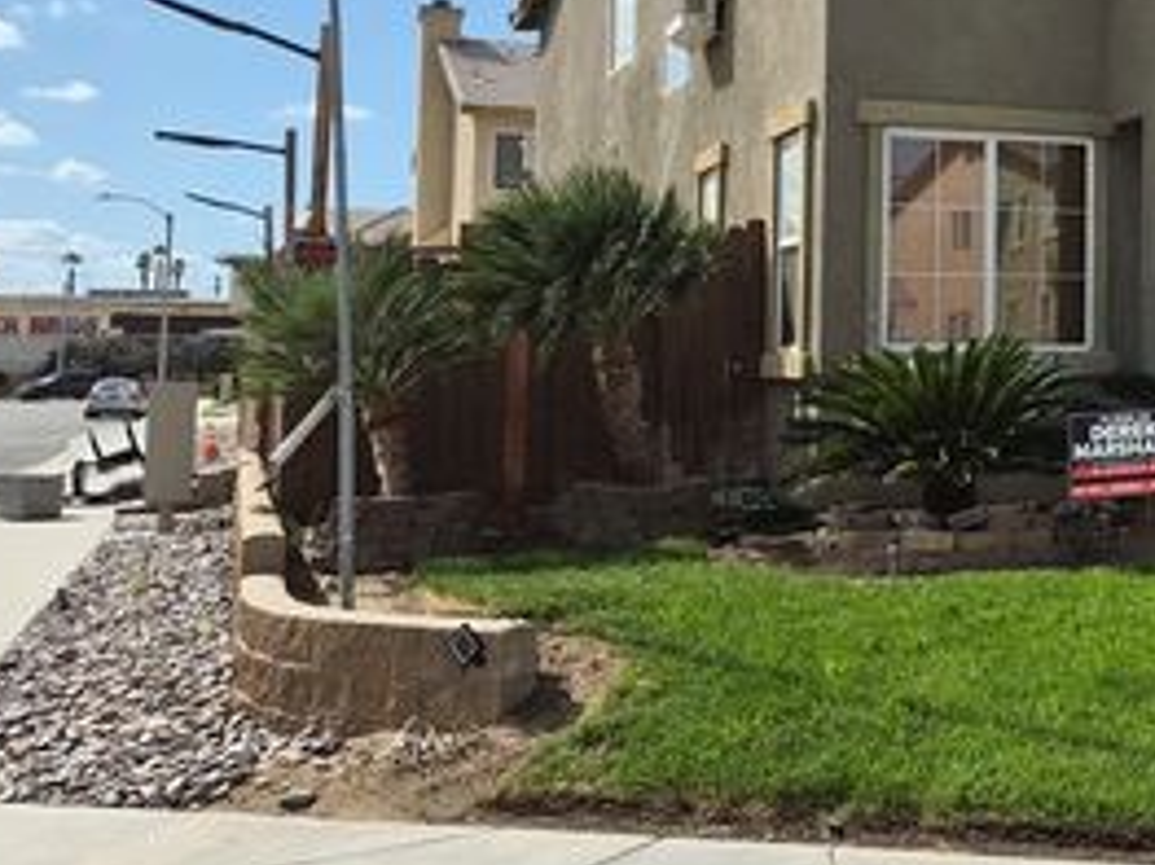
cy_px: 176
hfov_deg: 30.7
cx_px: 1269
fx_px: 1868
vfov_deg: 25.6
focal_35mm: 56
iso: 80
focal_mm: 5.4
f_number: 1.8
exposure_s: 1/7696
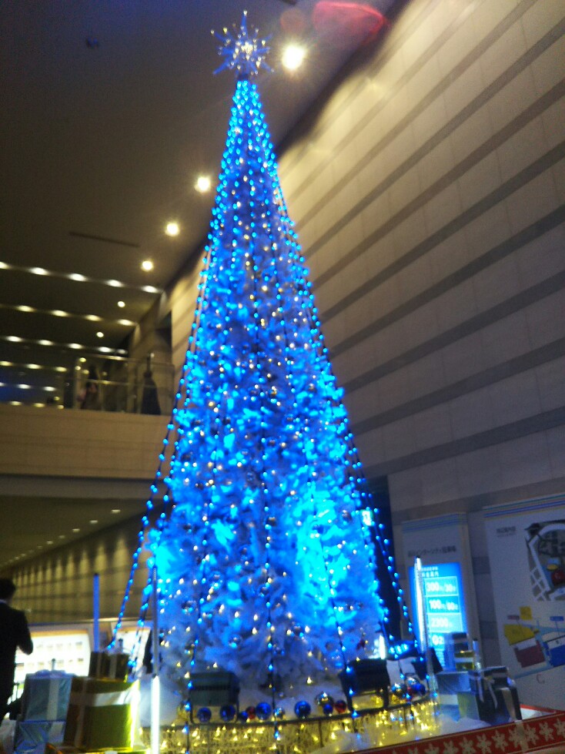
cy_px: 377
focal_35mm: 30
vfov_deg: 60.0
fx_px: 653
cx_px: 282
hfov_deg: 46.8
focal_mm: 4
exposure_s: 1/100
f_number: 2.2
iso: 100
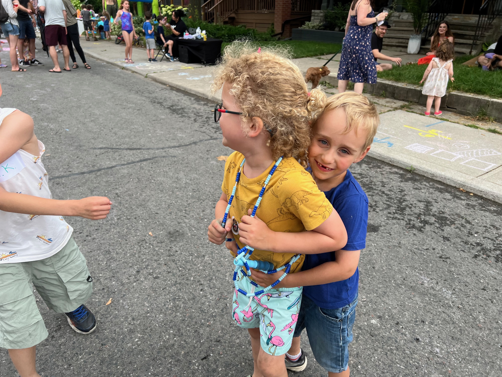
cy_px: 188
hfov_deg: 67.3
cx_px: 251
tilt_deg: -22.9
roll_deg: -3.9
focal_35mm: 26
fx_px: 377
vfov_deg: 53.1
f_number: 1.5
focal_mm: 5.7
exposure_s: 1/497
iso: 50
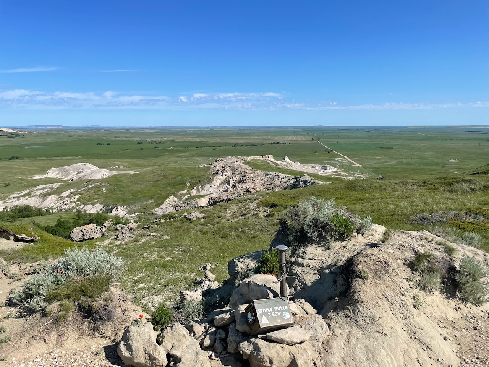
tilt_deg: -9.7
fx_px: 367
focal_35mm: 26
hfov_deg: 67.3
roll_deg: -0.1
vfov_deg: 53.1
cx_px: 244
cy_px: 184
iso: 32
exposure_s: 1/4292
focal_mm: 4.2
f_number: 1.6
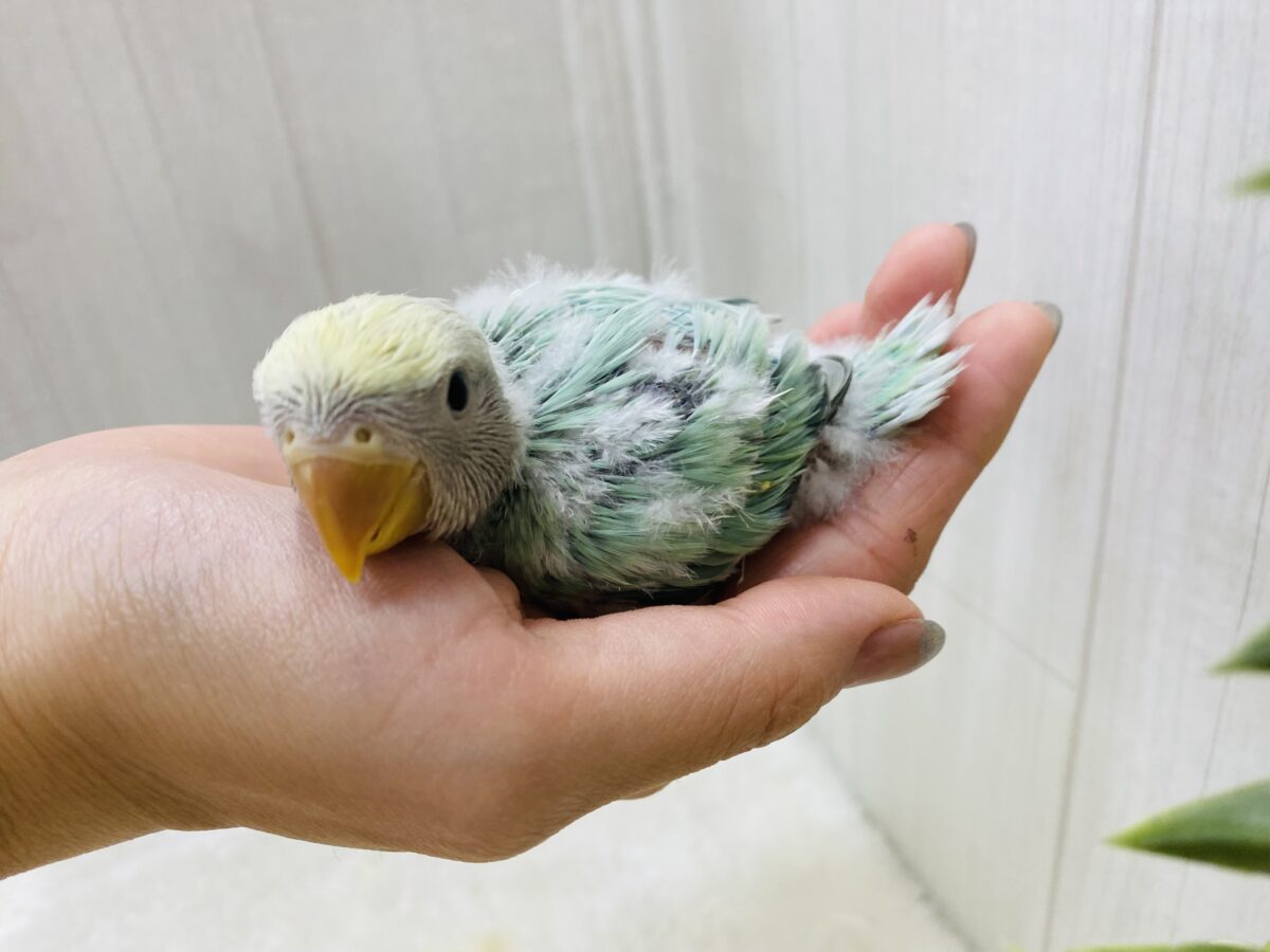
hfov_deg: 69.4
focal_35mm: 25
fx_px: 917
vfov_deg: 54.9
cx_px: 635
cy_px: 476
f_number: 1.8
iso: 100
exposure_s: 1/100
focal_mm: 4.25
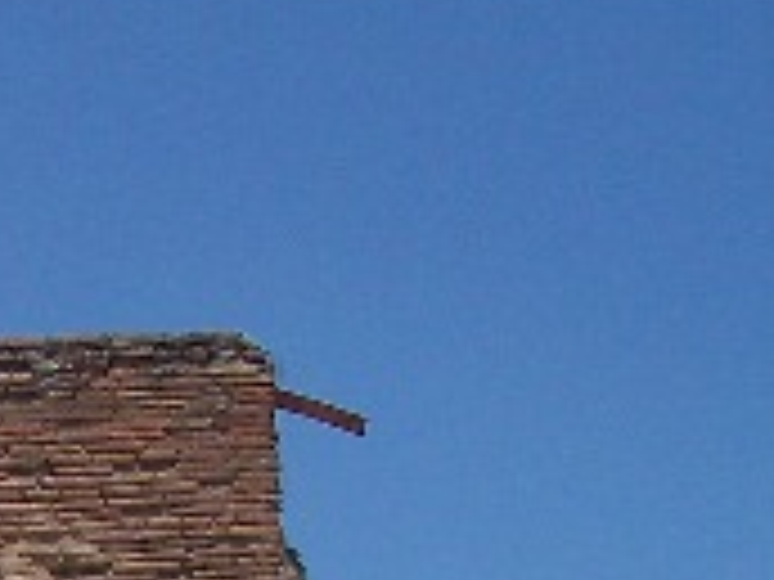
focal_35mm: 177
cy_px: 1209
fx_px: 3958
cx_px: -878
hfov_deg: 10.1
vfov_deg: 8.0
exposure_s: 1/1000
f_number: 4.8
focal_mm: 8
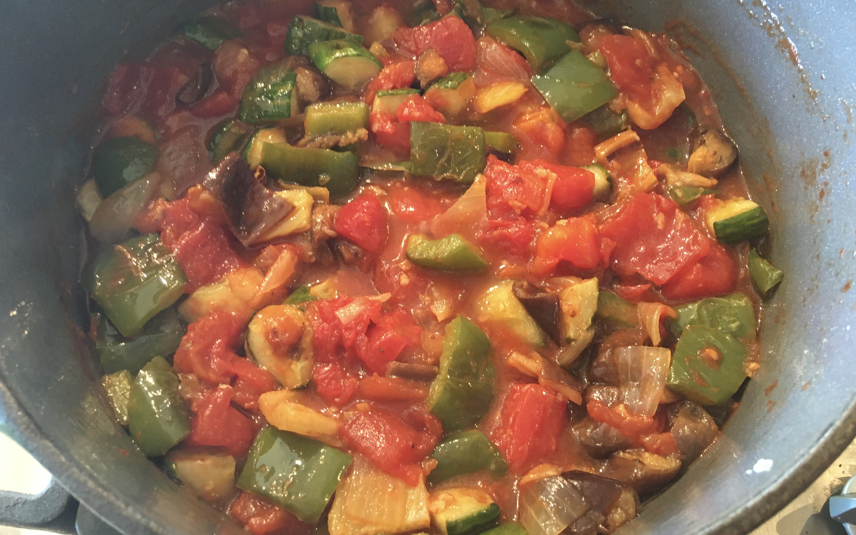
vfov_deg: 40.5
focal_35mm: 31
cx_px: 425
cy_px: 238
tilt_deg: -64.5
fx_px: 723
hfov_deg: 61.2
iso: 200
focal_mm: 4.15
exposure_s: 1/17
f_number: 2.2
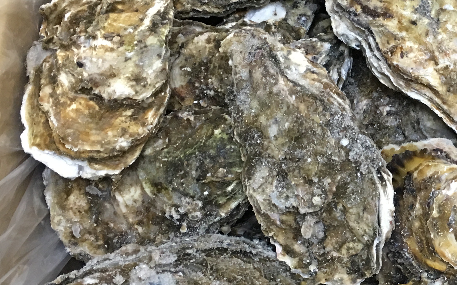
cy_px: 148
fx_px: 834
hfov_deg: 28.9
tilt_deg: -73.1
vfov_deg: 19.4
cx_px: 444
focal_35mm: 67
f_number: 2.2
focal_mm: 4.15
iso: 80
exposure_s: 1/17
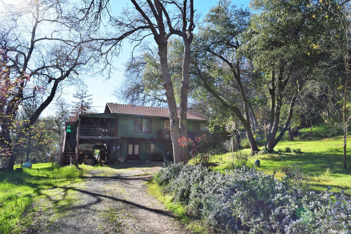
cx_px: 176
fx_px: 263
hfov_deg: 67.4
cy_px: 117
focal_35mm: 27
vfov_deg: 47.9
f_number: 10
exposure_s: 1/320
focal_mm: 18
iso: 400
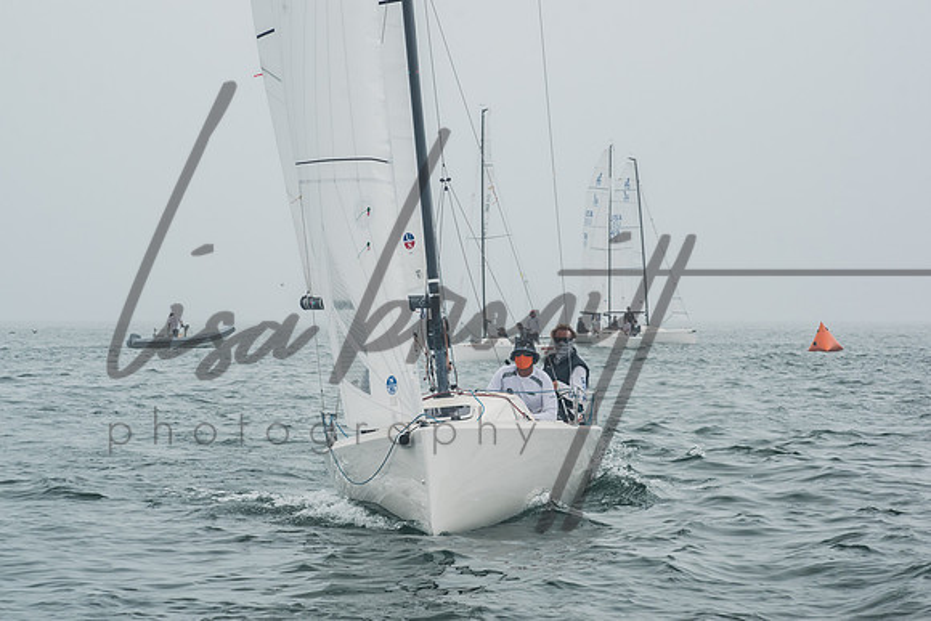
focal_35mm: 155
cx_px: 466
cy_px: 310
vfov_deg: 8.8
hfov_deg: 13.2
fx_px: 4018
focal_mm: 102
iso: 800
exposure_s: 1/400
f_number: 14
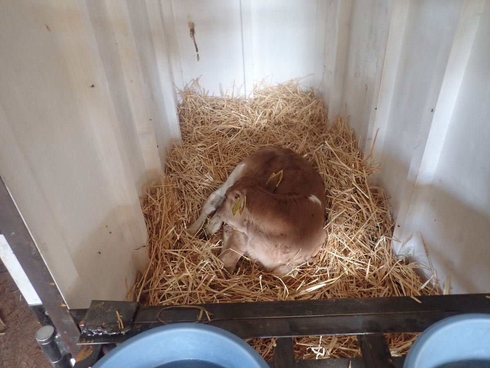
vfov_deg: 54.9
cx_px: 245
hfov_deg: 69.4
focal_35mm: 25
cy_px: 184
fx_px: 354
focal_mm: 4.5
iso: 500
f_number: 2
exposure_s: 1/30
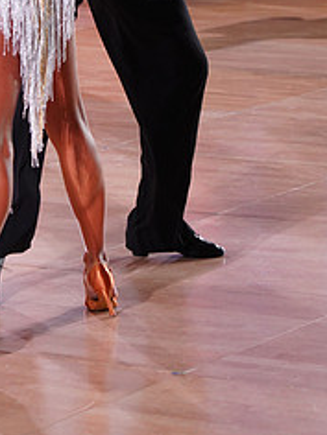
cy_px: -79
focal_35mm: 222
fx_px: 2796
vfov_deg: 8.8
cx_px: 8
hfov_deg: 6.7
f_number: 4.5
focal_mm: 94
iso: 1600
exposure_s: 1/160
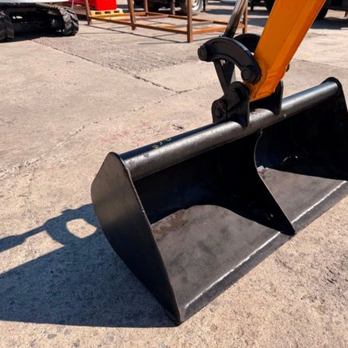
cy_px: 178
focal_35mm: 29
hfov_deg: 54.5
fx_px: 330
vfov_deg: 55.6
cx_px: 233
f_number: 1.78
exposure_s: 1/3584
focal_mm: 6.76
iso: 80
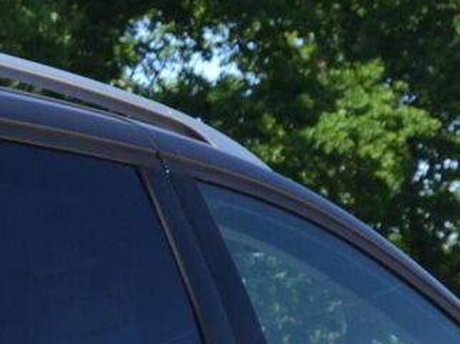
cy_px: 628
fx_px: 2627
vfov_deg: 7.3
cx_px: -377
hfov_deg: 9.5
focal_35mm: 198
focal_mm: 23
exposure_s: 1/200
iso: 100
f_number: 7.1
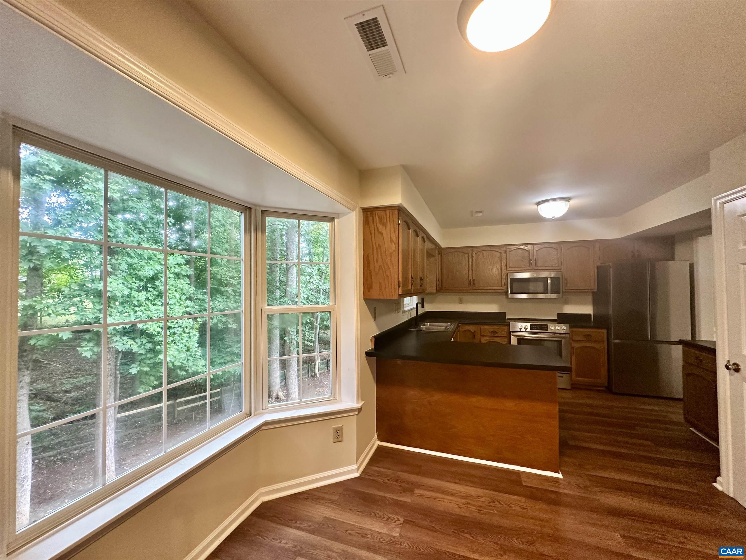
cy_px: 280
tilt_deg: +2.4
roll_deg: +0.5
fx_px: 302
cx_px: 373
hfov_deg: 102.1
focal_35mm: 14
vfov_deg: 85.7
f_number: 2.2
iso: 250
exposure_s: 1/60
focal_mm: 2.22
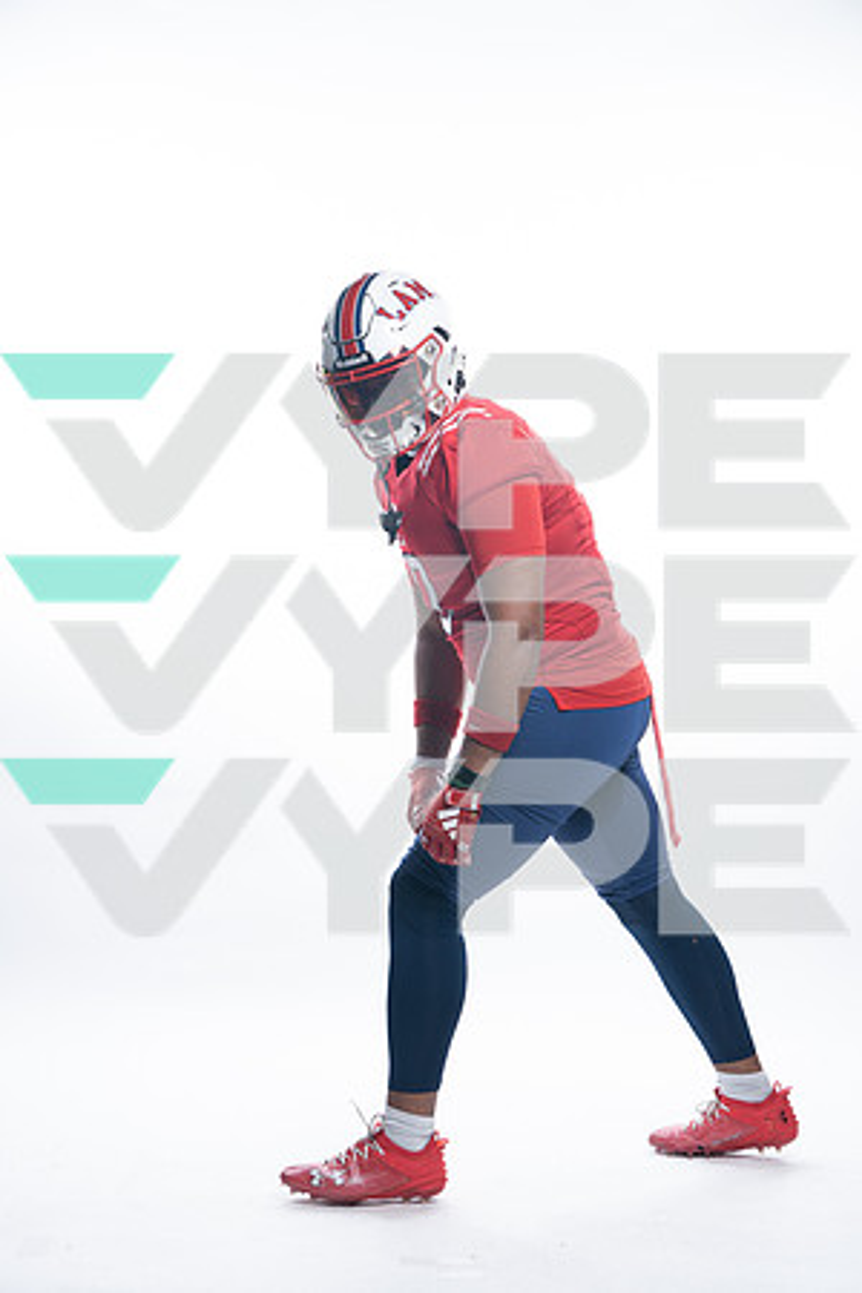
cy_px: 646
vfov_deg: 26.7
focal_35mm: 76
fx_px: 2729
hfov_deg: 17.9
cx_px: 431
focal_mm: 76
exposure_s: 1/250
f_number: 5.6
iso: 200
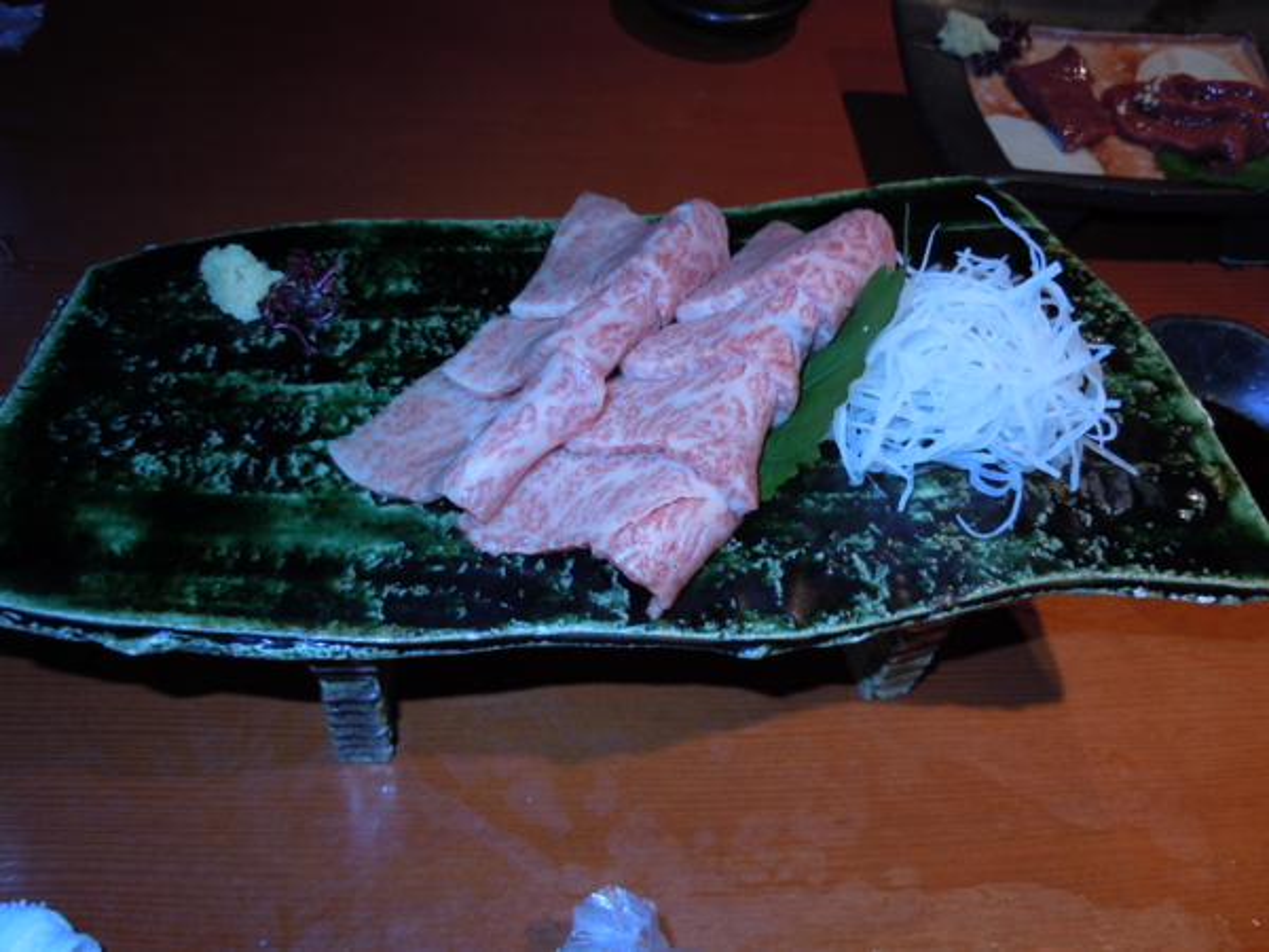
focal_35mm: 30
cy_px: 476
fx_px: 1100
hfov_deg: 60.0
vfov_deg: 46.8
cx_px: 634
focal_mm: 5.4
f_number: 3.5
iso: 100
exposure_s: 1/30
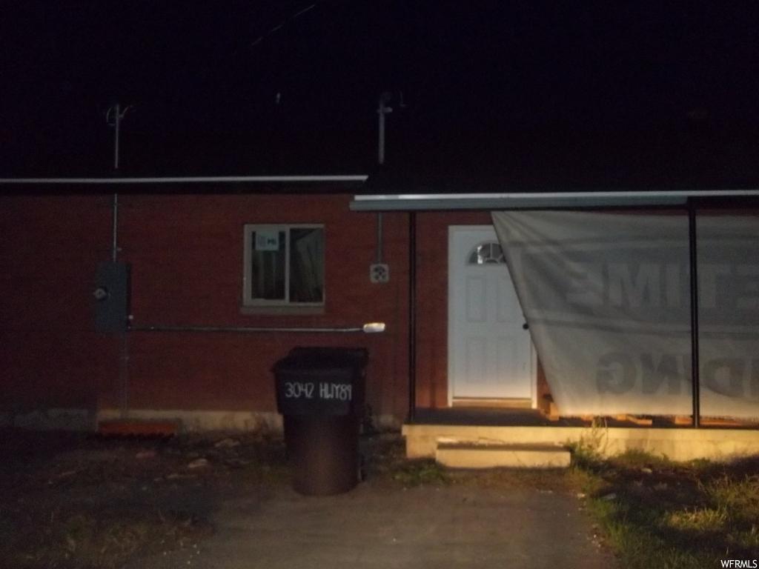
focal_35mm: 32
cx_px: 380
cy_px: 284
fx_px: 702
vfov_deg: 44.2
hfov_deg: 56.8
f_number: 2.9
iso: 400
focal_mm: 5.7
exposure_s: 1/30
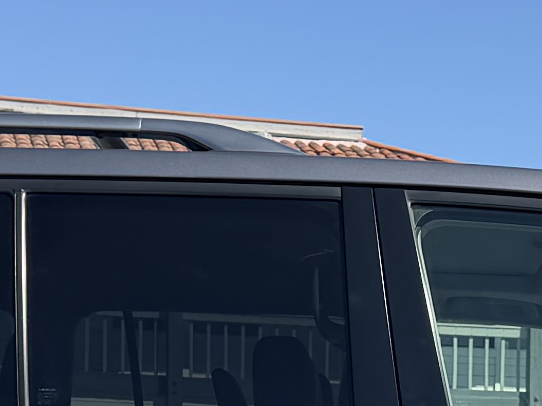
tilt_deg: -0.3
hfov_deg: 15.1
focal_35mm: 130
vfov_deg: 10.9
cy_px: 624
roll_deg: -0.6
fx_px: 2035
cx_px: 436
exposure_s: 1/2703
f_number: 1.78
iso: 80
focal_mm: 6.76
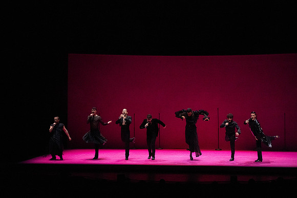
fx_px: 998
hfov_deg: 16.9
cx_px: 148
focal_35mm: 121
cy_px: 99
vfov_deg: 11.3
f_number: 10
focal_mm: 121
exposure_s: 1/400
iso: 25600
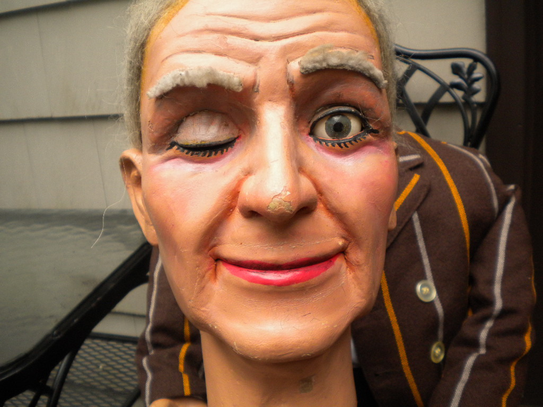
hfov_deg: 52.6
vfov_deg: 40.7
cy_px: 204
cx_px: 272
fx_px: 549
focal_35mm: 35
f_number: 3.1
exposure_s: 1/440
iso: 246
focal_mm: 6.3
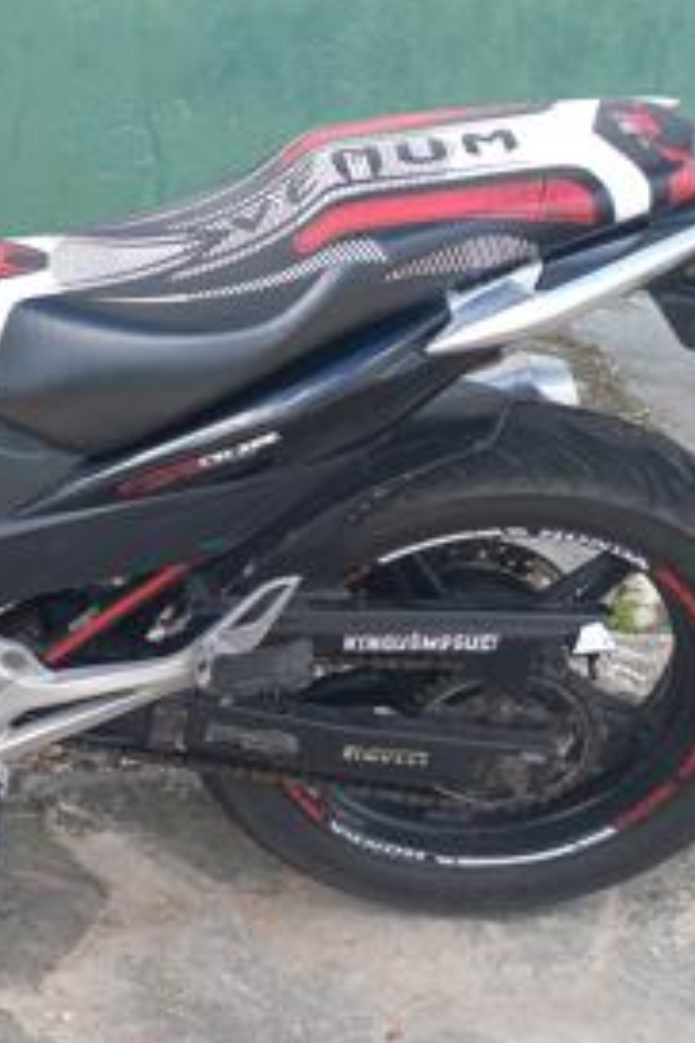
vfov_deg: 32.6
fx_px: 1766
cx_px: -84
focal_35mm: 61
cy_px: 344
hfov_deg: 21.1
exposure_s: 1/120
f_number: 1.8
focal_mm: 4.6
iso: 32
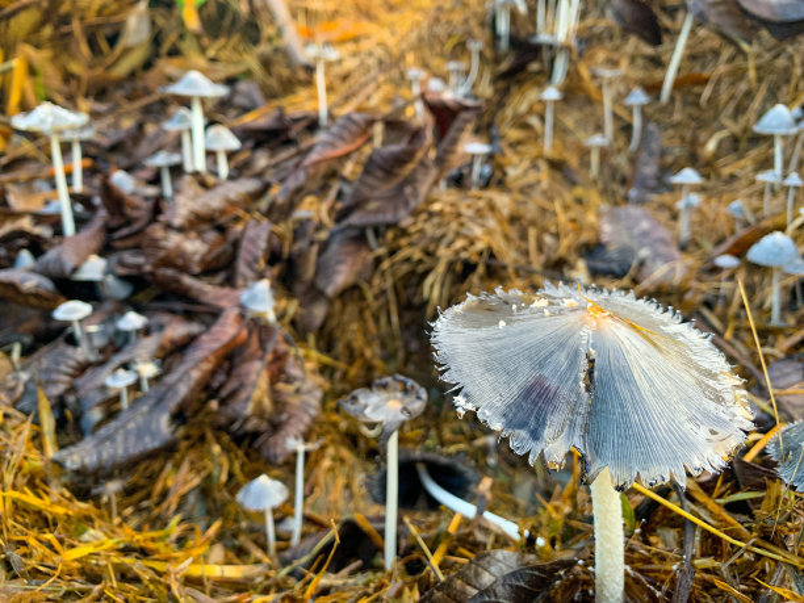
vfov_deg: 53.1
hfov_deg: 67.3
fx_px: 604
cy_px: 302
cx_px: 402
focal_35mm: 26
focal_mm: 4.25
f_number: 1.8
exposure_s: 1/90
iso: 100
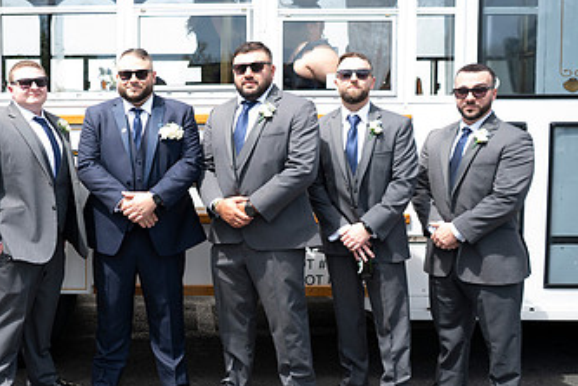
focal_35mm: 47
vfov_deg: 28.6
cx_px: 97
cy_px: 188
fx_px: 755
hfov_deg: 39.8
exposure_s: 1/400
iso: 50
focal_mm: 27
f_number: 2.8
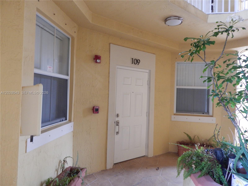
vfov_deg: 61.1
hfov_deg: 76.4
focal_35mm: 22
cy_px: 93
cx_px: 124
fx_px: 158
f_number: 3
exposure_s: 1/30
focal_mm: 4
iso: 220
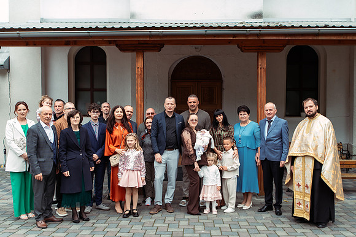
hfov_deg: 55.3
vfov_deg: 38.5
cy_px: 119
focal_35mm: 34
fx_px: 339
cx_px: 185
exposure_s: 1/250
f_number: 3.5
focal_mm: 32
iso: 250
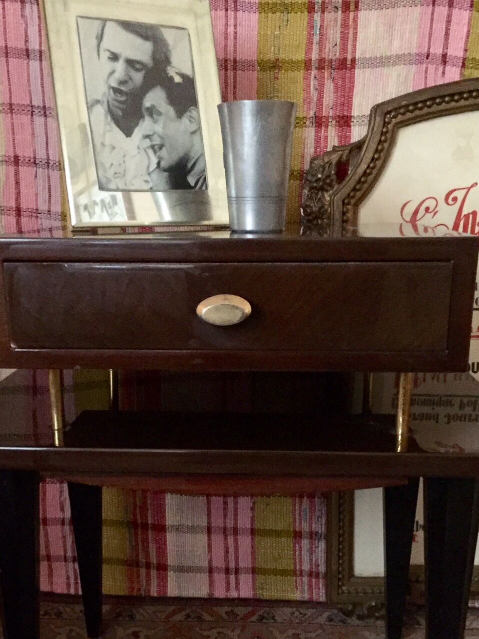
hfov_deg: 38.6
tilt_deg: -14.2
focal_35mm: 37
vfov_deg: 49.8
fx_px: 683
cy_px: 382
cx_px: 226
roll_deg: +0.8
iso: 1000
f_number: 2.2
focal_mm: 4.15
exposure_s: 1/17
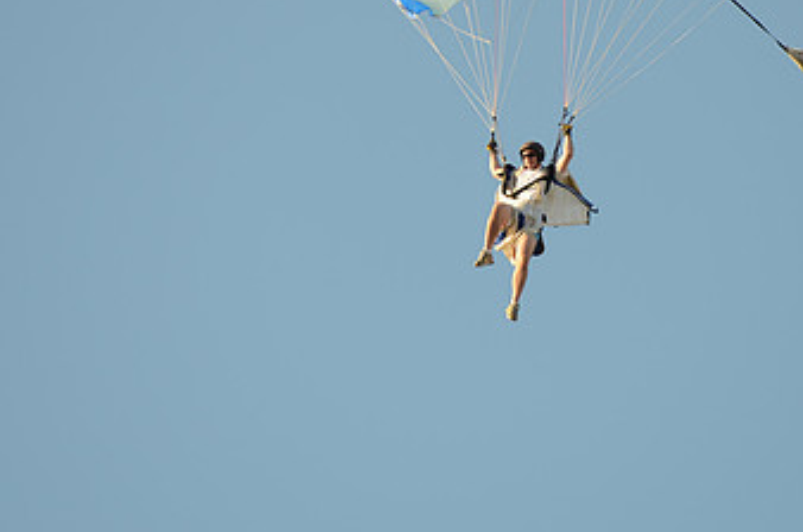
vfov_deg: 2.7
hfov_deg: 4.0
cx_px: 480
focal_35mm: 515
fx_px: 11466
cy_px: 178
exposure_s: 1/640
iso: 100
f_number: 3.2
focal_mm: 200
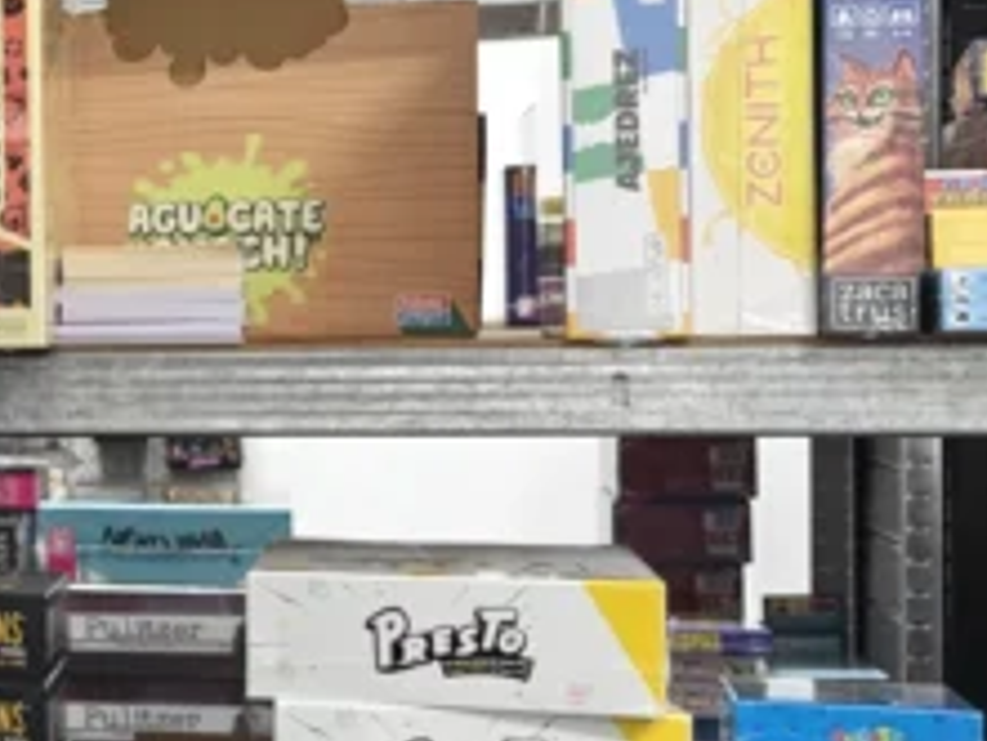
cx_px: -442
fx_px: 2282
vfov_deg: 18.4
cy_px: 330
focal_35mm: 80
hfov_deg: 21.1
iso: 500
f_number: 1.6
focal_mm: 6.06
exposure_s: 1/50
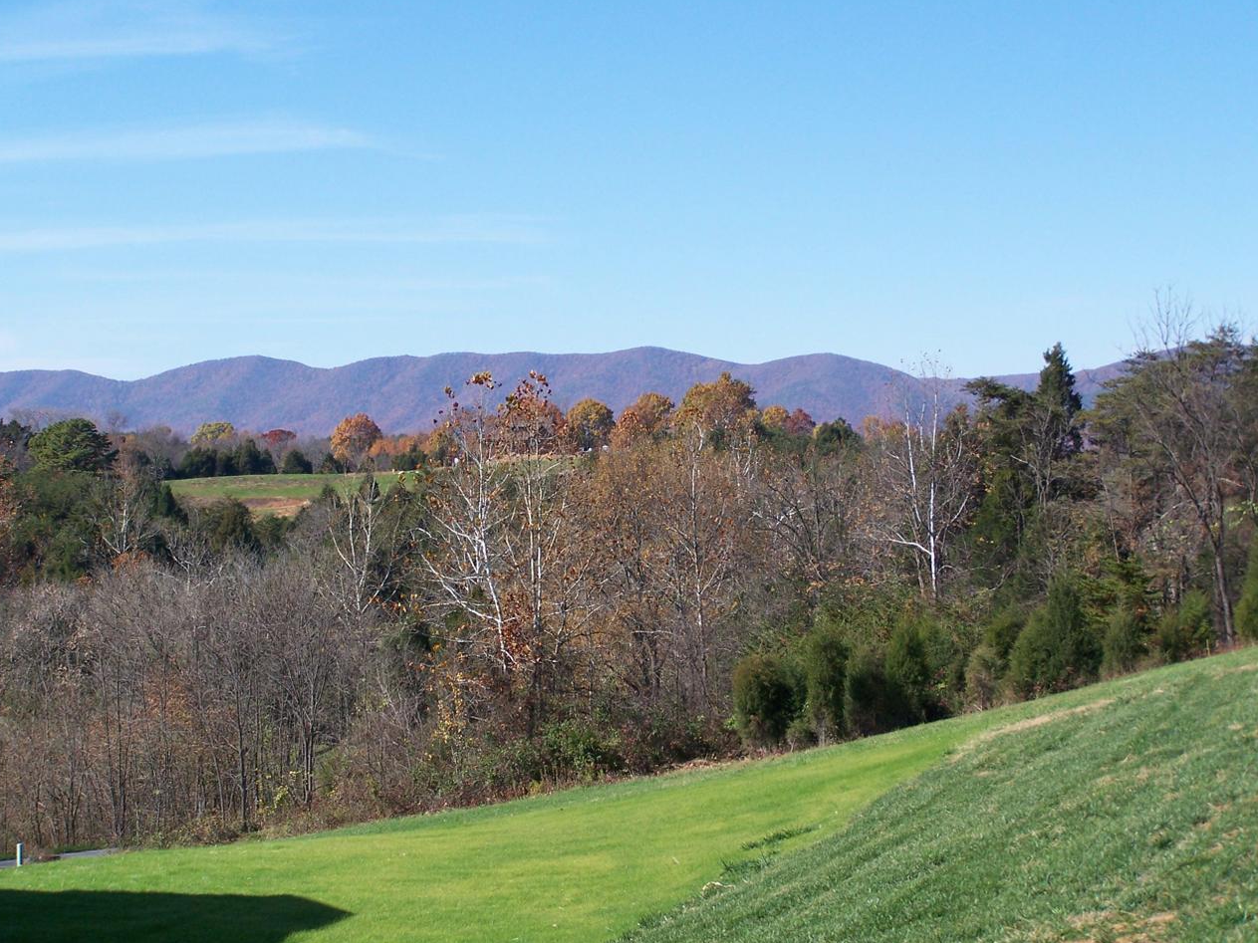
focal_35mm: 76
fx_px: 2762
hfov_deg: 25.7
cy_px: 467
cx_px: 622
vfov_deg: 19.4
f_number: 3.2
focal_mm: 12.4
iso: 80
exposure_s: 1/800
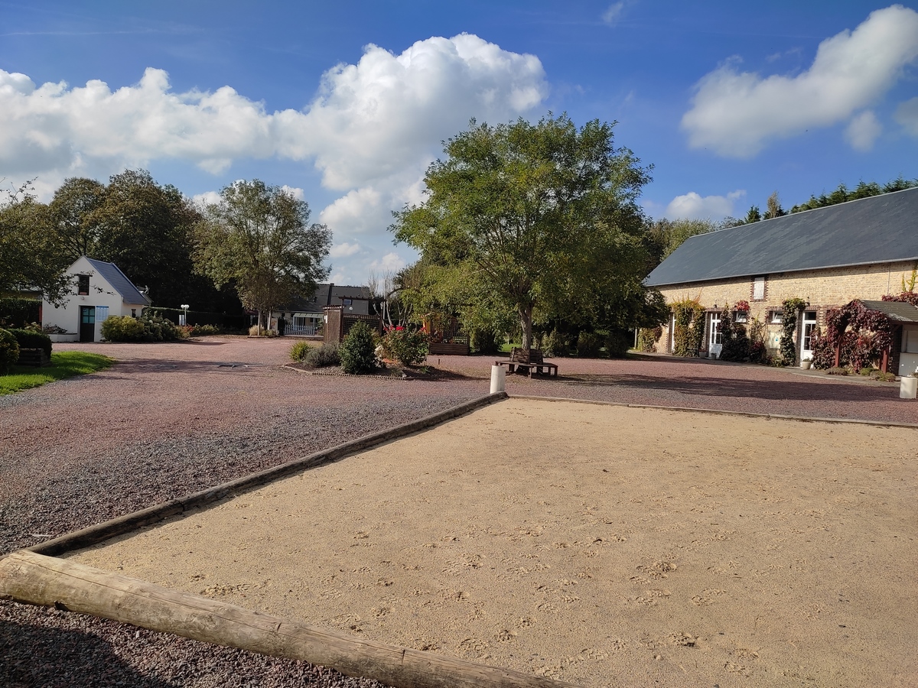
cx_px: 459
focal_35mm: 26
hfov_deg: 67.3
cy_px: 344
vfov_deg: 53.1
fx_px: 690
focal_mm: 4.74
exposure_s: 1/2105
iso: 100
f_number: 1.79
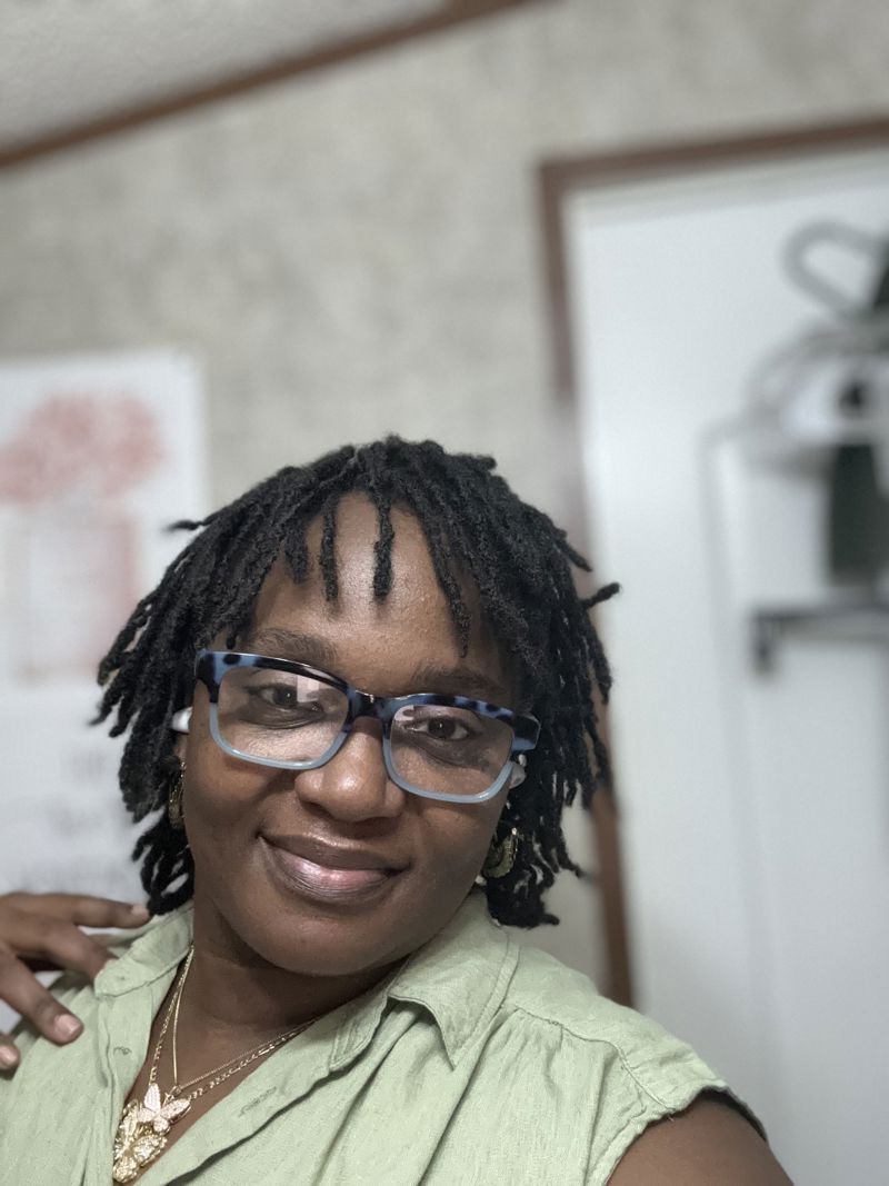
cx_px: 444
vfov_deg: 60.0
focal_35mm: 30
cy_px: 593
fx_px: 1027
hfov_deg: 46.8
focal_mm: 2.69
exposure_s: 1/60
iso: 400
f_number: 1.9
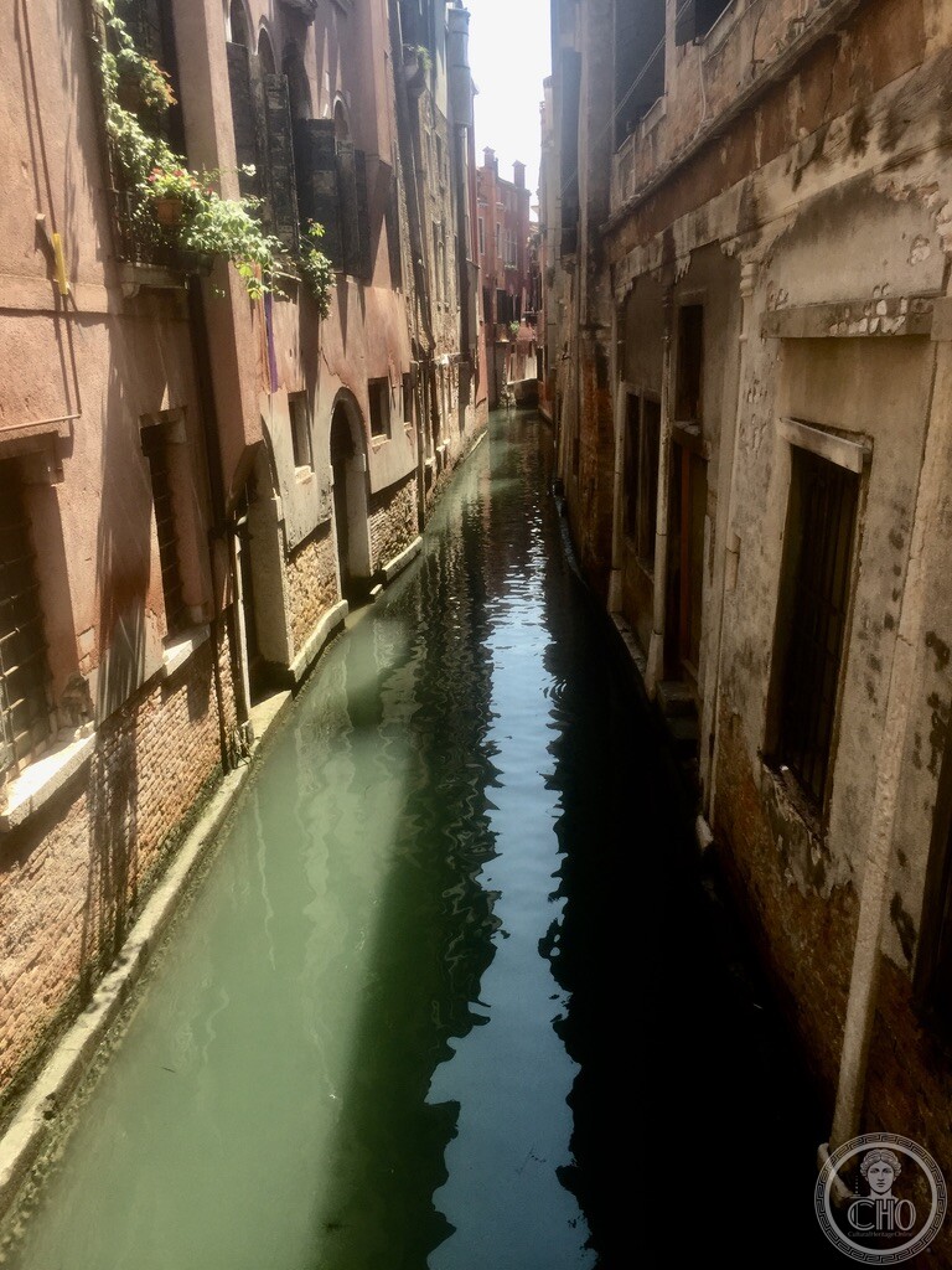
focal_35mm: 29
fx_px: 1063
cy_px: 635
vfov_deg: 61.7
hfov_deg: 48.2
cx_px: 476
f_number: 2.2
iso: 32
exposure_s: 1/444
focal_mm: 4.15
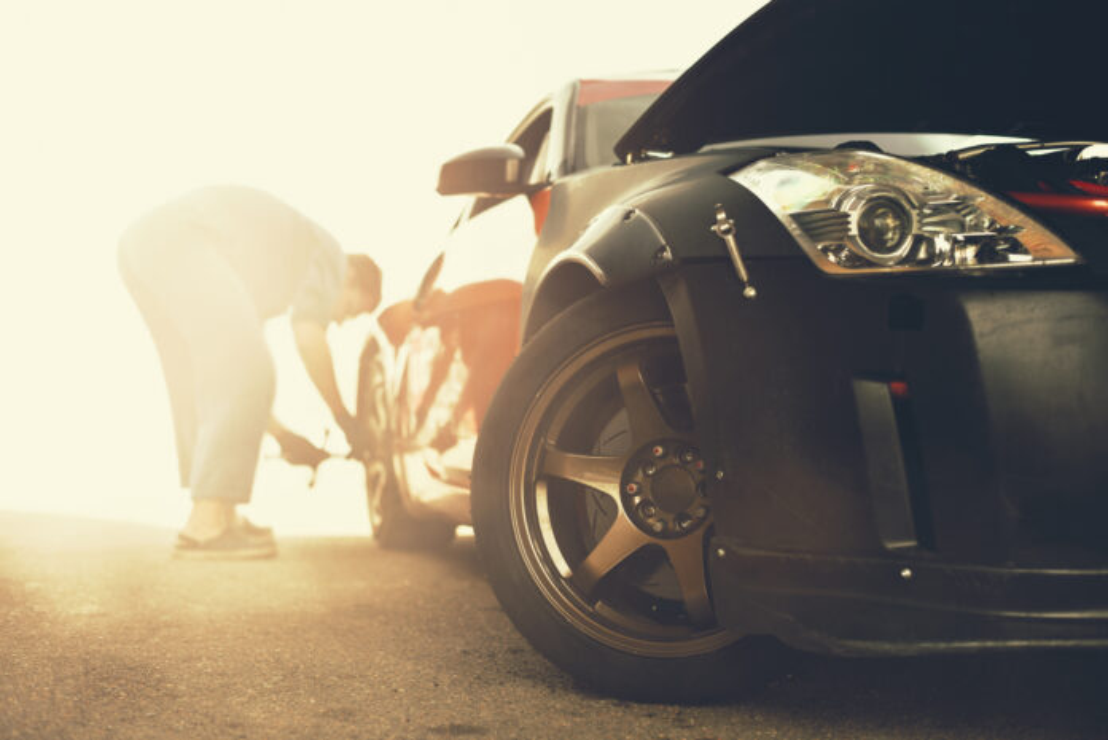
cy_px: 370
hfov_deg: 39.6
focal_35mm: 50
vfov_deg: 27.0
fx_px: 1540
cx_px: 554
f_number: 2.5
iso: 140
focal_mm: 50
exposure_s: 1/200
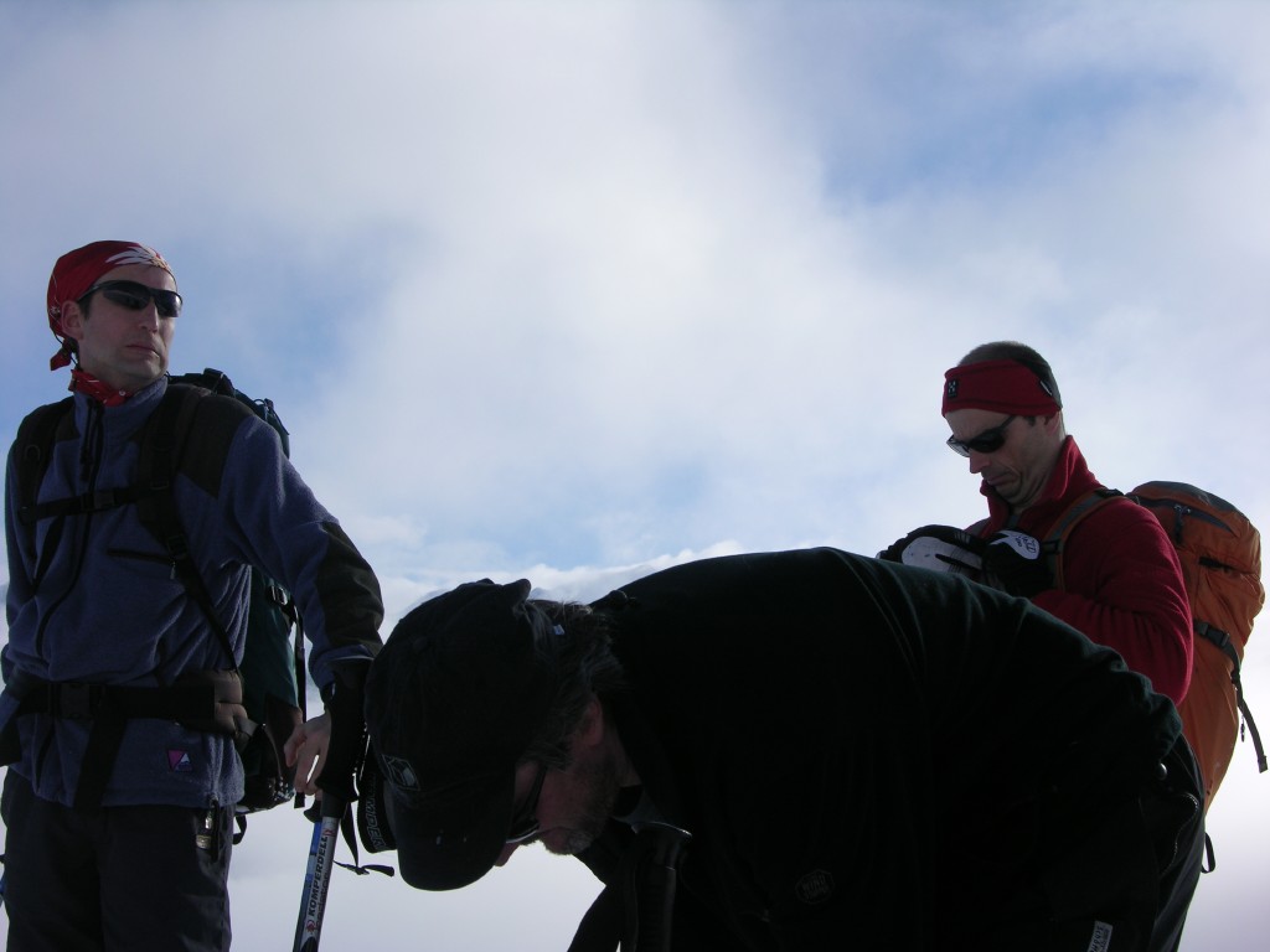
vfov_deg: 23.7
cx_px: 635
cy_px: 476
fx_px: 2275
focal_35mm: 62
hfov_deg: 31.2
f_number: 7.2
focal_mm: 15.7
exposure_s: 1/341
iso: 50
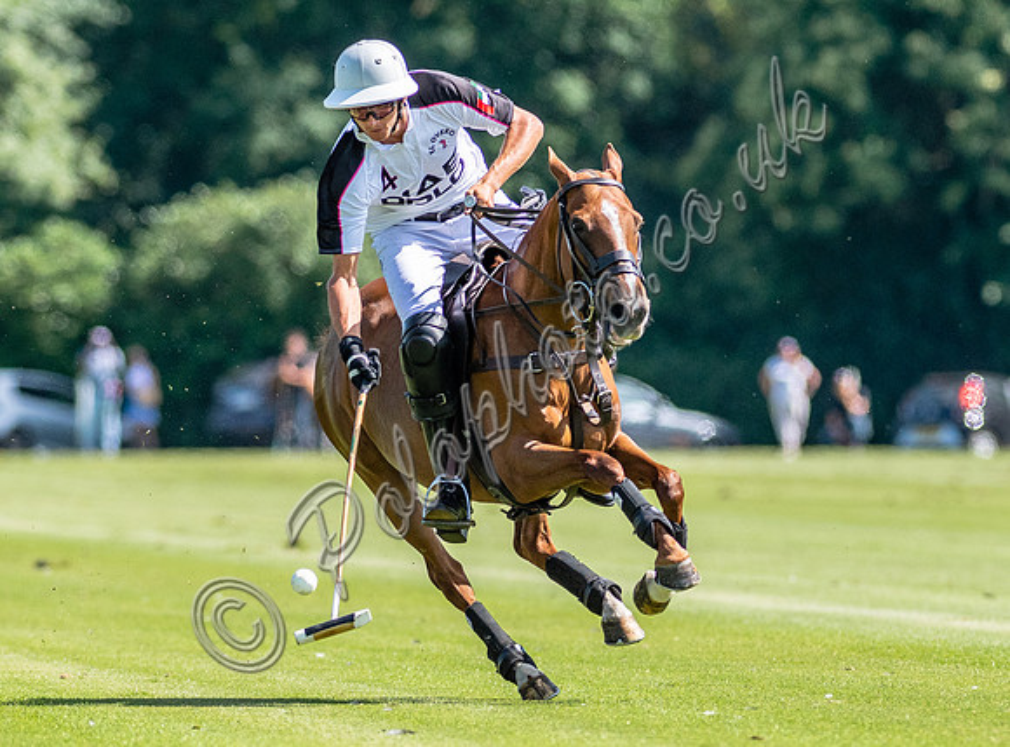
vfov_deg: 2.0
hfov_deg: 2.6
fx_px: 21866
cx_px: 543
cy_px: 520
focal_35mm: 753
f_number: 4
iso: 400
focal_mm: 300
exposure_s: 1/5000
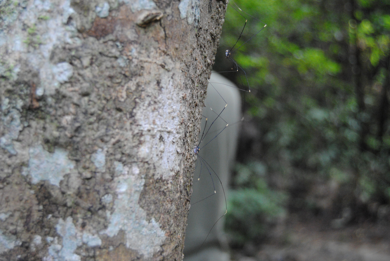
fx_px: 553
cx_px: 195
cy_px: 130
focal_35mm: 51
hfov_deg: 38.8
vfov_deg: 26.6
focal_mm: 34
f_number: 4.5
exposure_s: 1/50
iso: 800
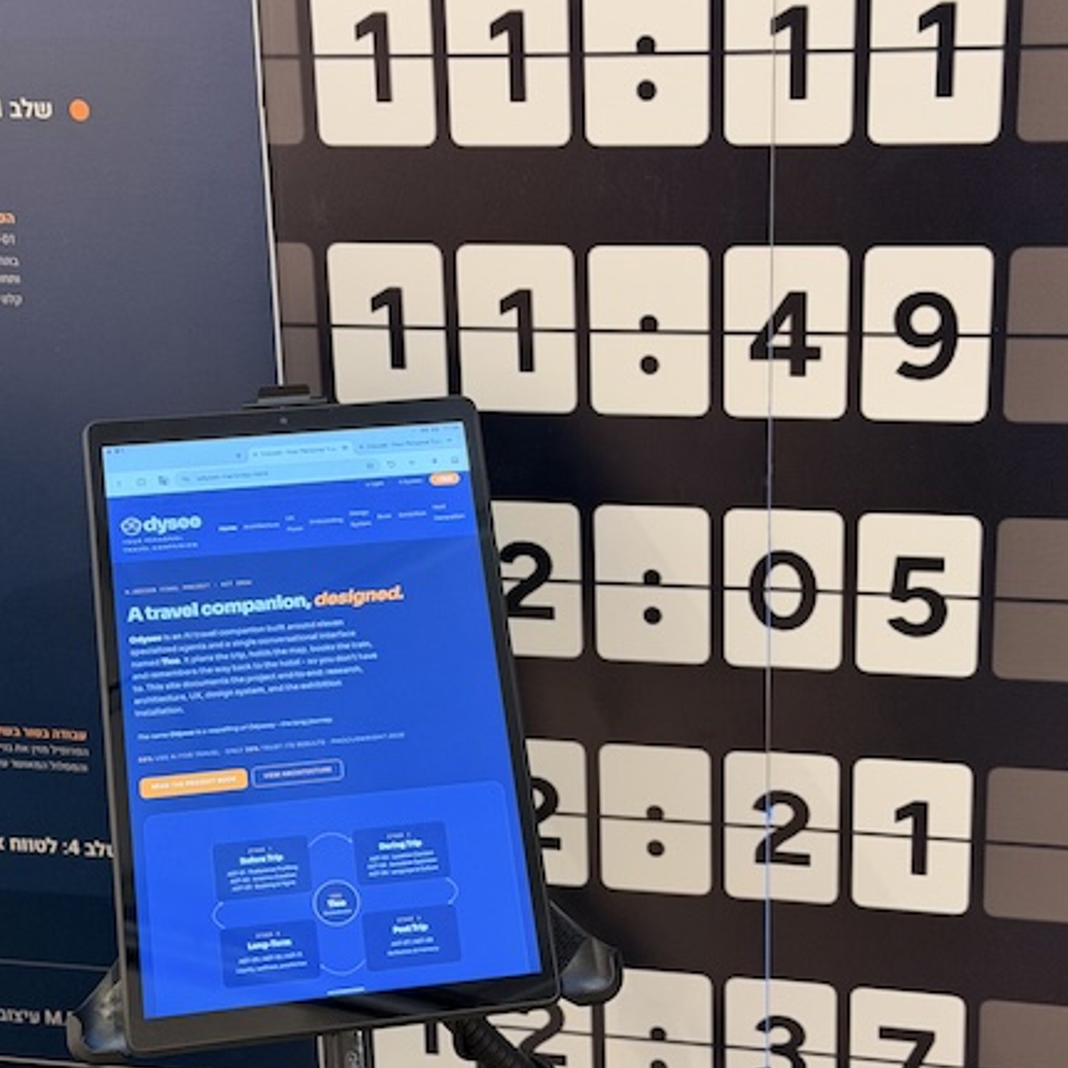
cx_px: 545
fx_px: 2199
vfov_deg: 27.3
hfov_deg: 27.3
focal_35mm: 63
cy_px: 600
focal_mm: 6.76
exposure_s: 1/33
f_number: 1.78
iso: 250
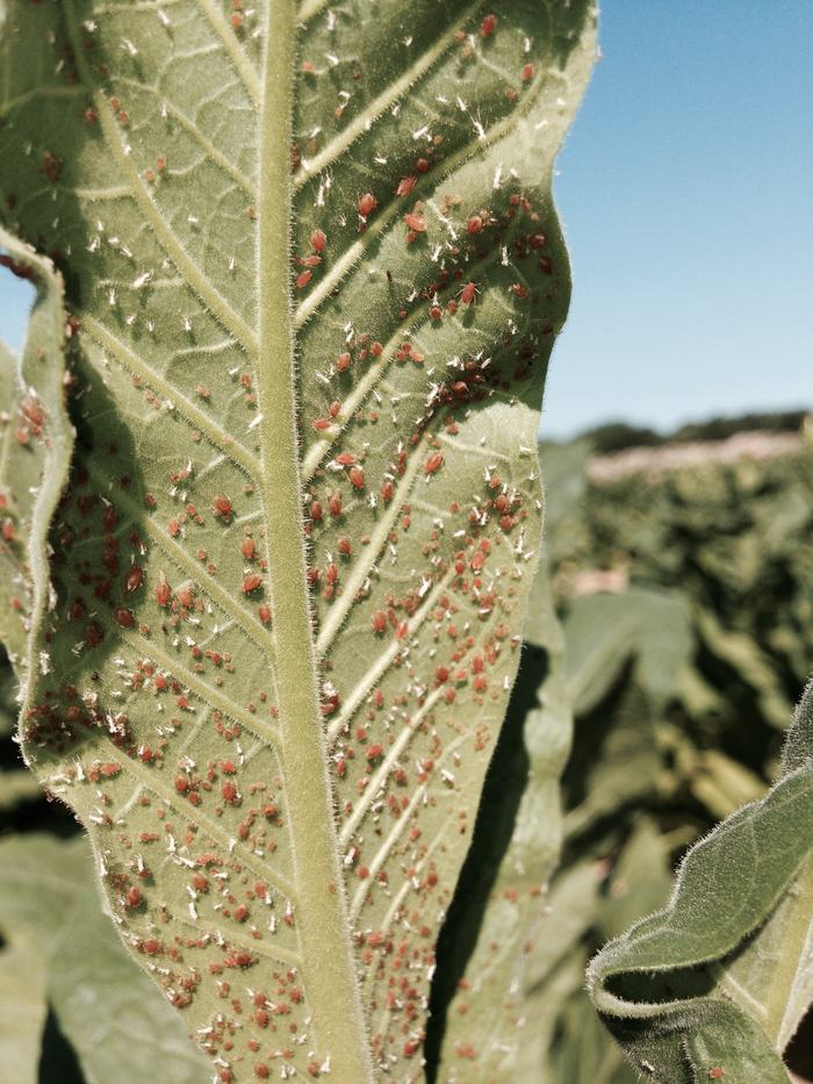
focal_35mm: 33
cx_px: 406
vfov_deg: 55.3
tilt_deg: +0.1
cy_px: 542
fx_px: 1033
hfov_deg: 43.0
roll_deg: +5.4
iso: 50
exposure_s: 1/1466
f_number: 2.4
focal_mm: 4.12
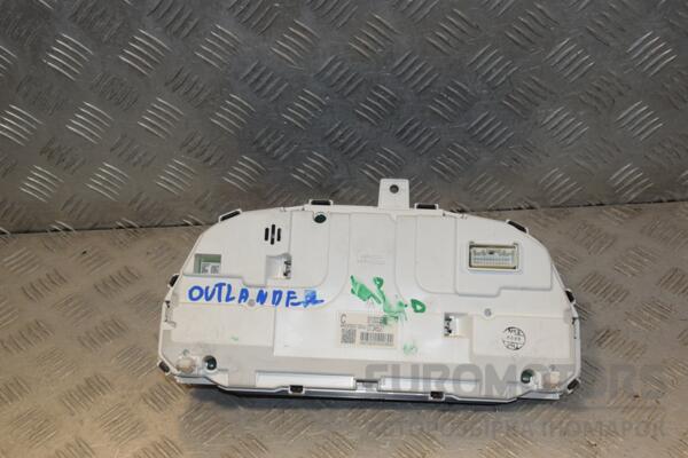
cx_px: 344
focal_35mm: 51
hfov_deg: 38.9
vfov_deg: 26.5
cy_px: 229
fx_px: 975
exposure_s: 1/200
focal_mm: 34
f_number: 10
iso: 800
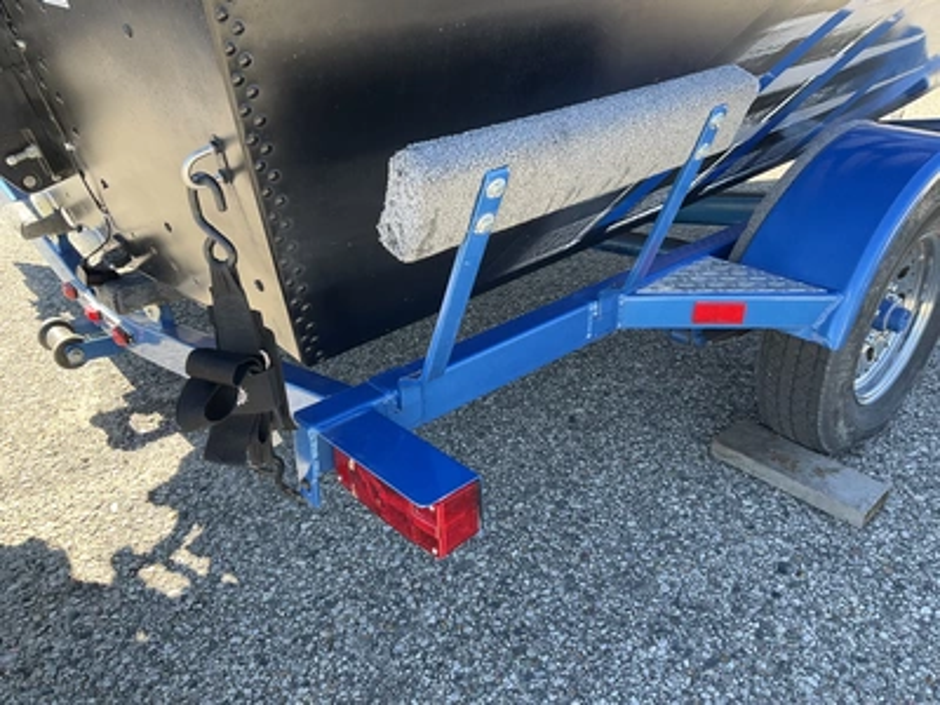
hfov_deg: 61.7
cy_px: 352
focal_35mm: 29
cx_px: 470
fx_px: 787
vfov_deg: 48.2
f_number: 1.8
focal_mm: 3
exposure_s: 1/172
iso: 32
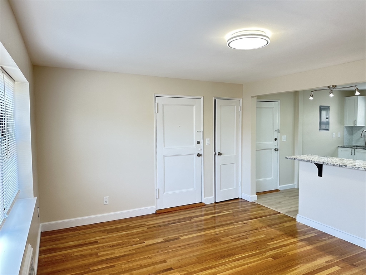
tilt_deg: -4.1
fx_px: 254
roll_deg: +0.5
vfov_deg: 56.8
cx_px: 183
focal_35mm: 24
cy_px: 138
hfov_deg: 71.6
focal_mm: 6.86
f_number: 1.78
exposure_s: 1/120
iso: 125
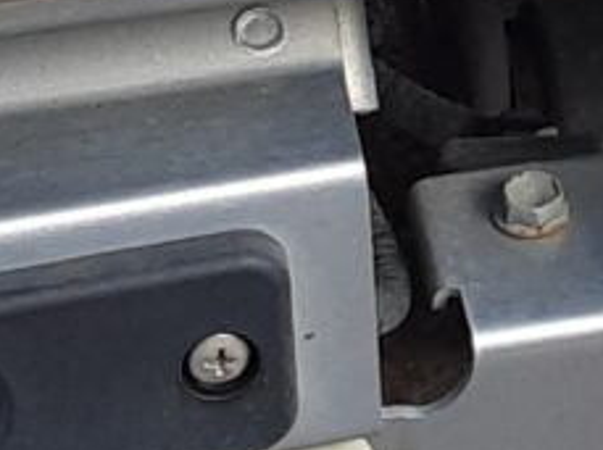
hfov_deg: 10.3
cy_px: -271
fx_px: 3287
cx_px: 795
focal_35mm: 189
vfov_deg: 7.7
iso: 40
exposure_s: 1/382
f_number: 1.9
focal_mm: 2.91
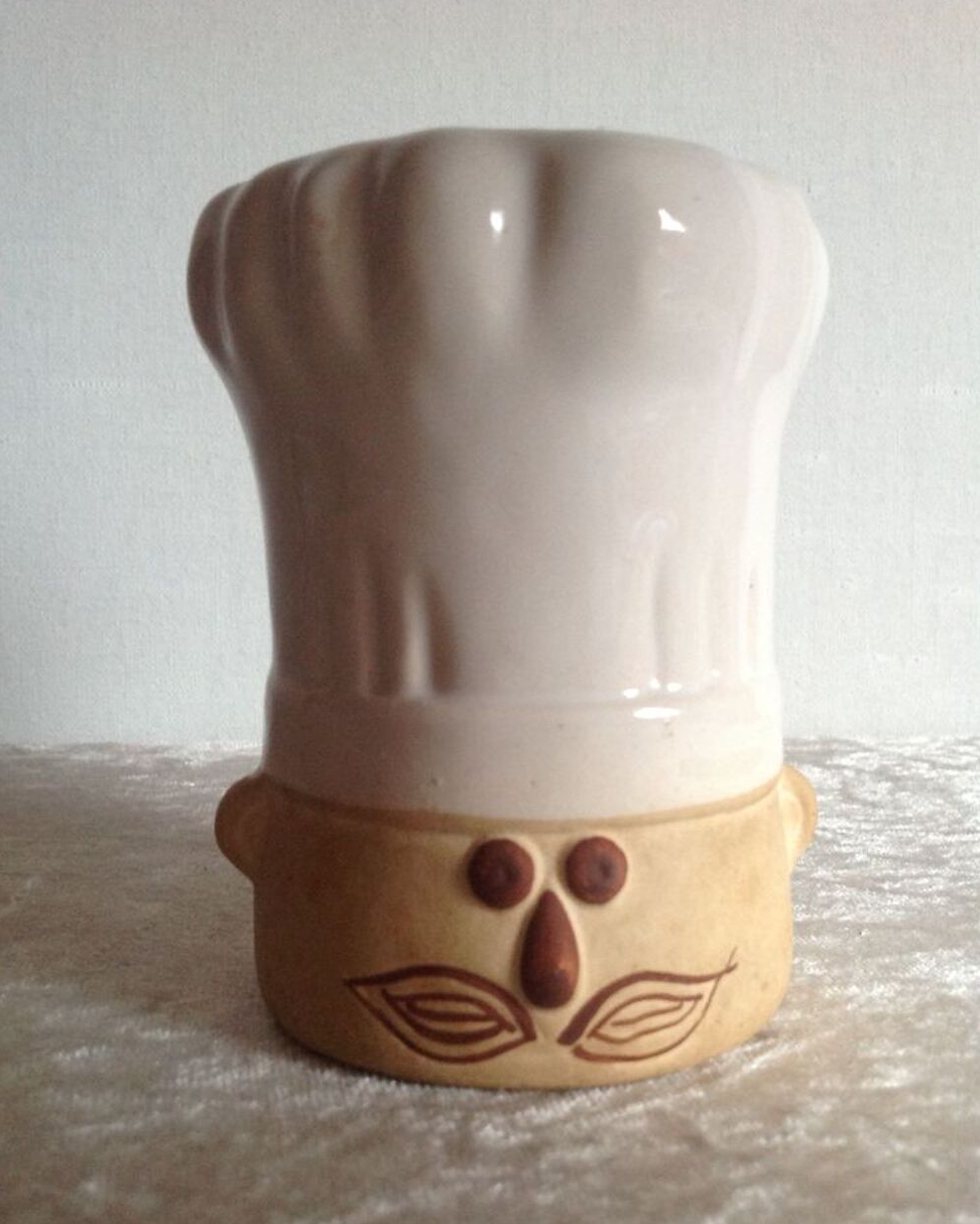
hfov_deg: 40.2
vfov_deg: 49.0
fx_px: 1341
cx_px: 493
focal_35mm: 37
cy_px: 657
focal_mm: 4.28
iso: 200
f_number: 2.4
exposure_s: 1/15
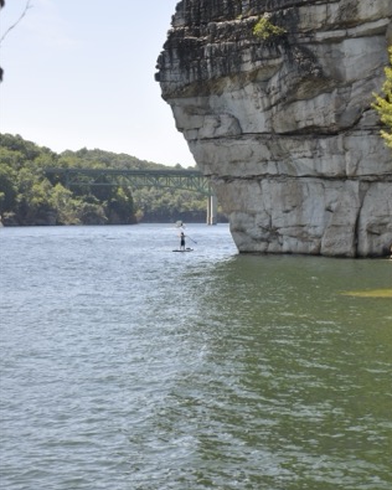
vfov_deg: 23.2
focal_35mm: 82
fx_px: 1189
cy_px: 197
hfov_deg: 18.7
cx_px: 197
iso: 200
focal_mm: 48
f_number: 8
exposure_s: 1/250
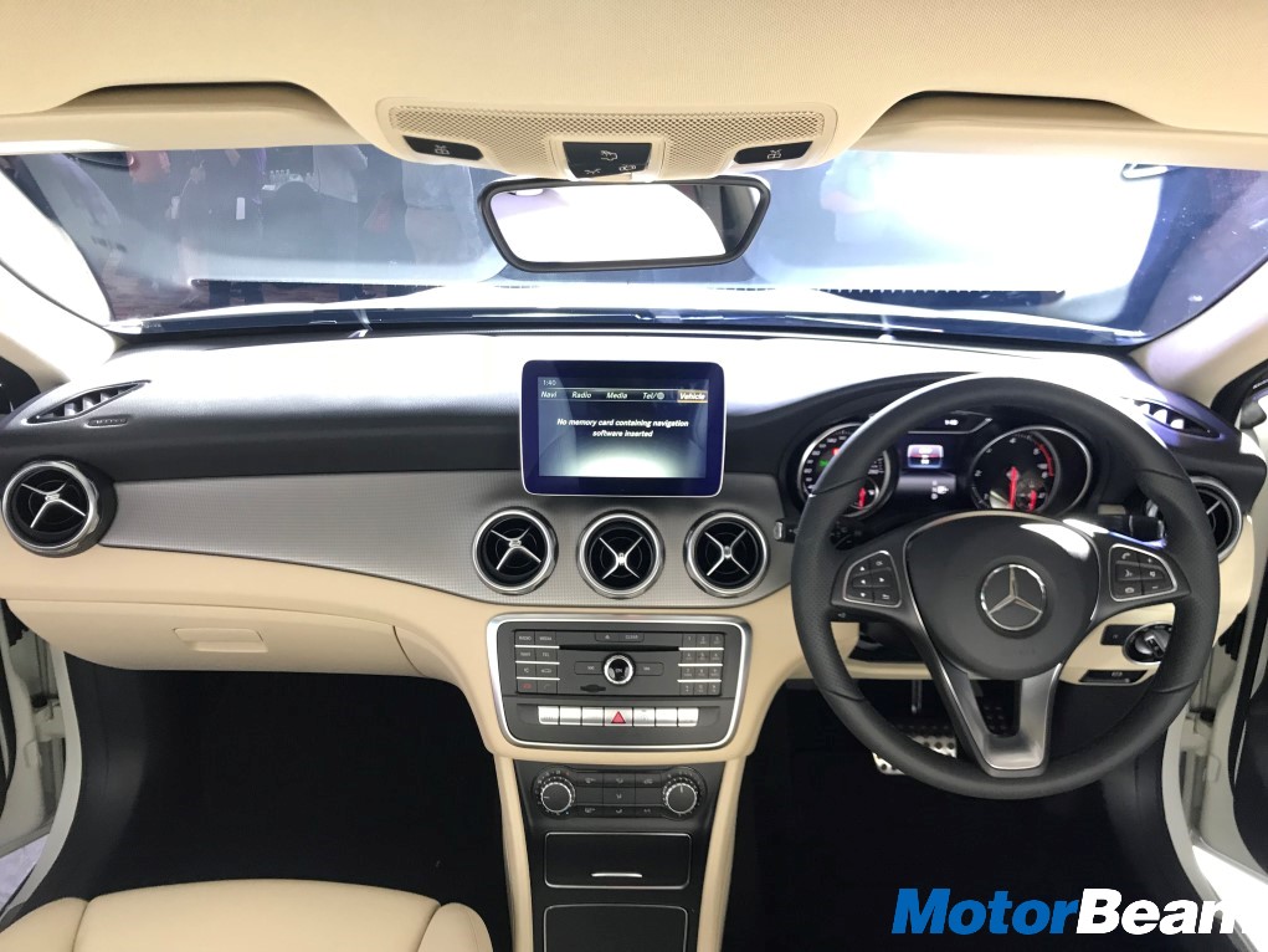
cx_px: 634
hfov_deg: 63.4
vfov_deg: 49.8
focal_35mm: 28
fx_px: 1026
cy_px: 476
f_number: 1.8
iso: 40
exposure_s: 1/17
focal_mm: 3.99
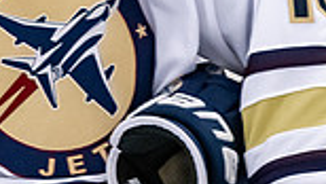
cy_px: -260
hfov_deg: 1.4
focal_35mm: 1520
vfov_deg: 0.8
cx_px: -46
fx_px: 13153
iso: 2000
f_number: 3.2
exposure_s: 1/800
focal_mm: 200
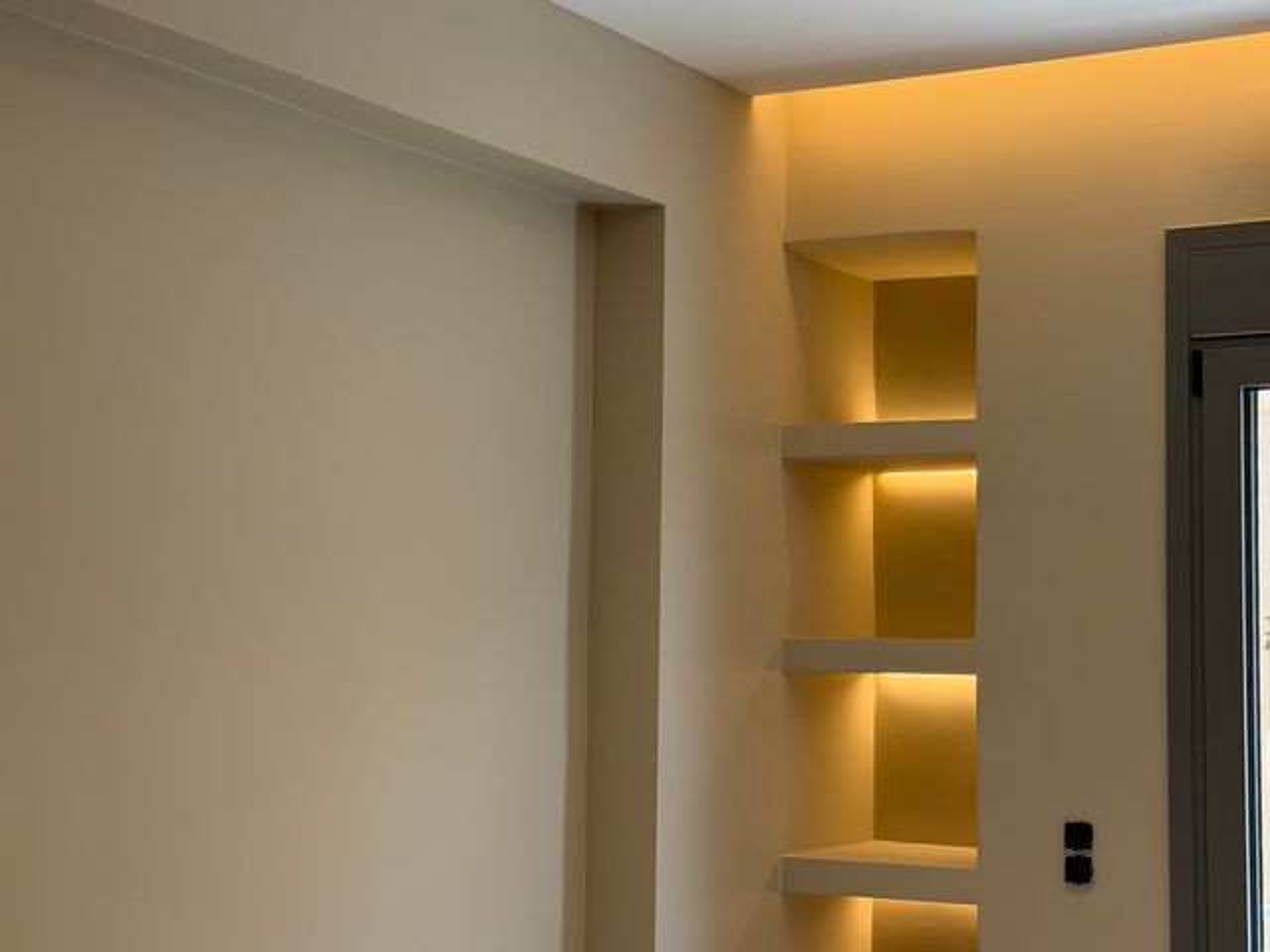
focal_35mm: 48
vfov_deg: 30.3
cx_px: 635
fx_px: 1761
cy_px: 476
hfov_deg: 39.7
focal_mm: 6.76
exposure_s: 1/191
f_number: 1.78
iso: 100
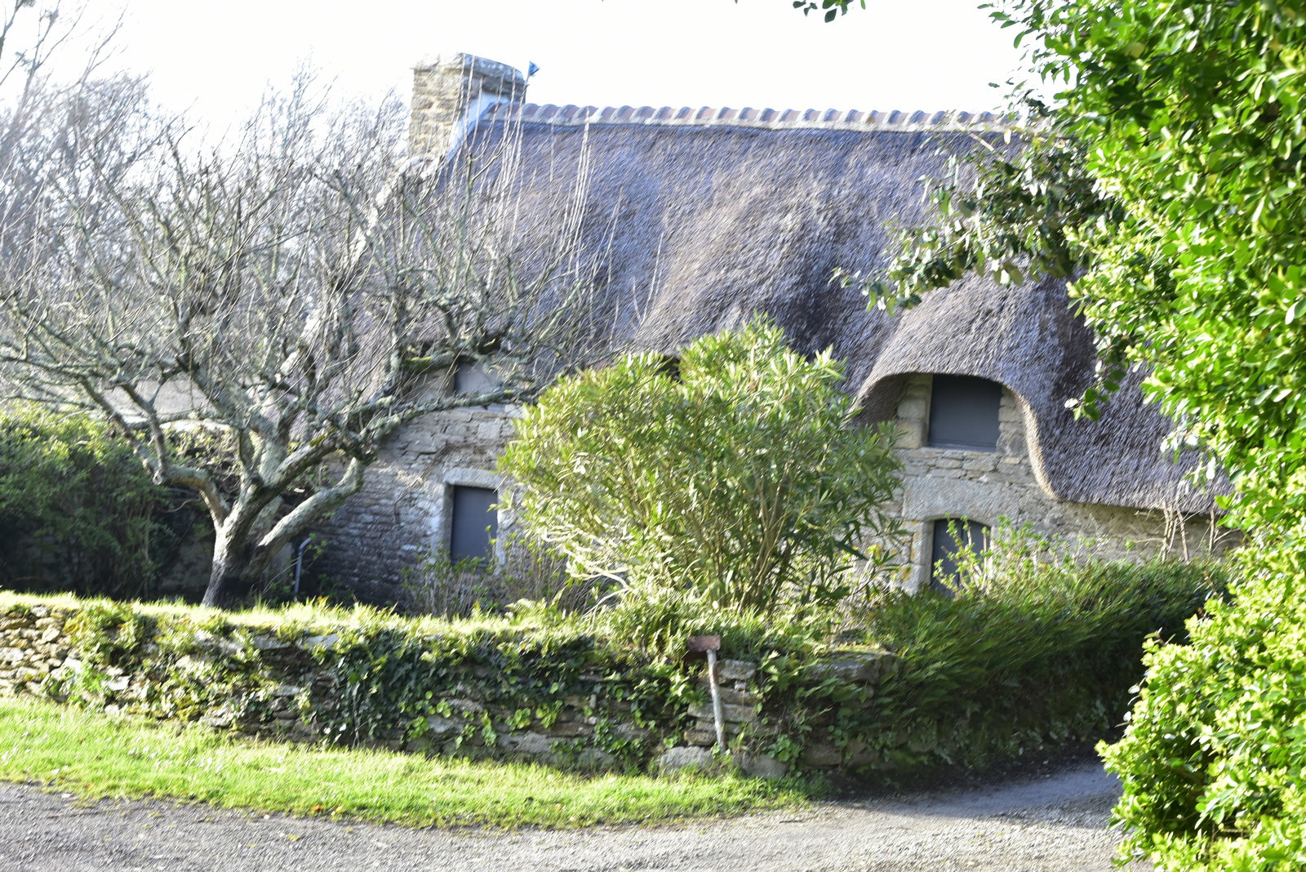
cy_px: 436
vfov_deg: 19.5
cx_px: 653
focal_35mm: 70
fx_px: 2540
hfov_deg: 28.8
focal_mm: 70
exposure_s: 1/25
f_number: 11
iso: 400
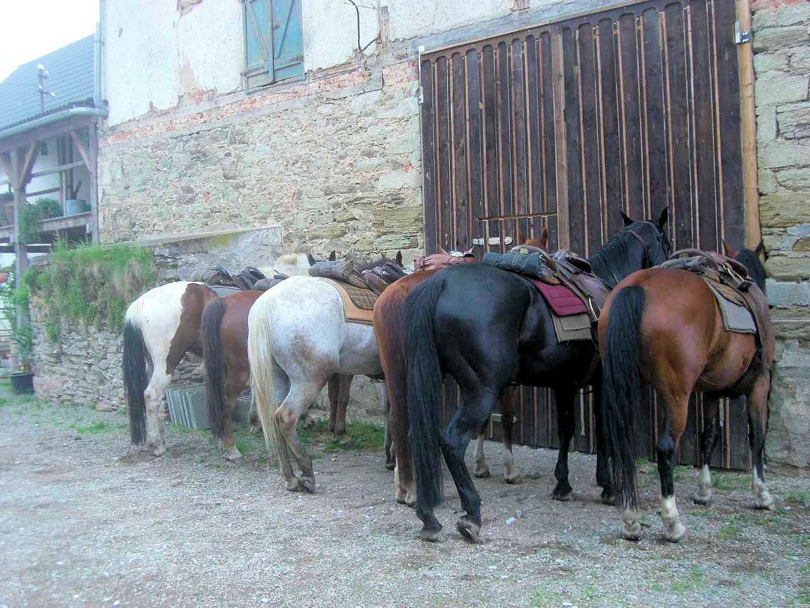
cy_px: 304
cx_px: 405
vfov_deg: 30.9
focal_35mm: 47
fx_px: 1100
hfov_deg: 40.4
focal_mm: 7.6
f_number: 3
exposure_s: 1/160
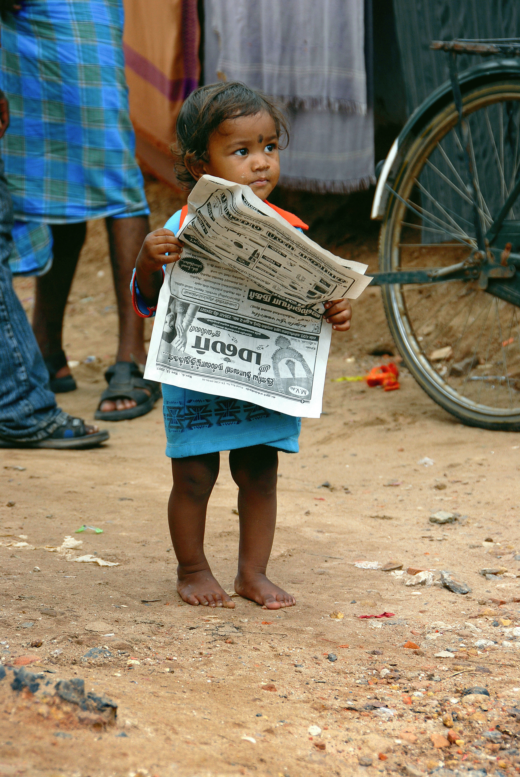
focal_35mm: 142
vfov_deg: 14.4
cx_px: 260
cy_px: 388
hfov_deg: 9.7
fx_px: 3079
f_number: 7.1
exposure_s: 1/160
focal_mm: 95
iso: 125
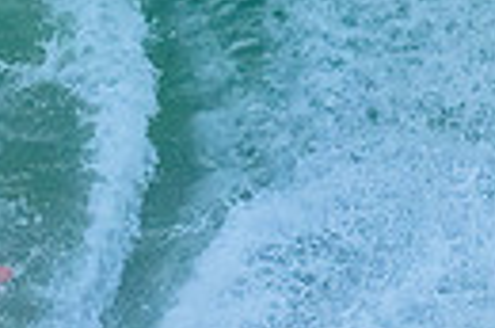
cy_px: 357
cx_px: -118
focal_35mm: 3583
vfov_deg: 0.4
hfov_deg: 0.6
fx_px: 49146
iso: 5600
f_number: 11
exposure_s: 1/1600
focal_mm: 800
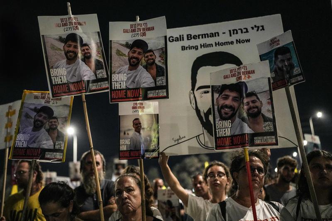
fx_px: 323
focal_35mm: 35
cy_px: 110
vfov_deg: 37.8
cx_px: 166
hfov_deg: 54.4
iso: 6400
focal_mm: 35
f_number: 1.4
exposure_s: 1/125
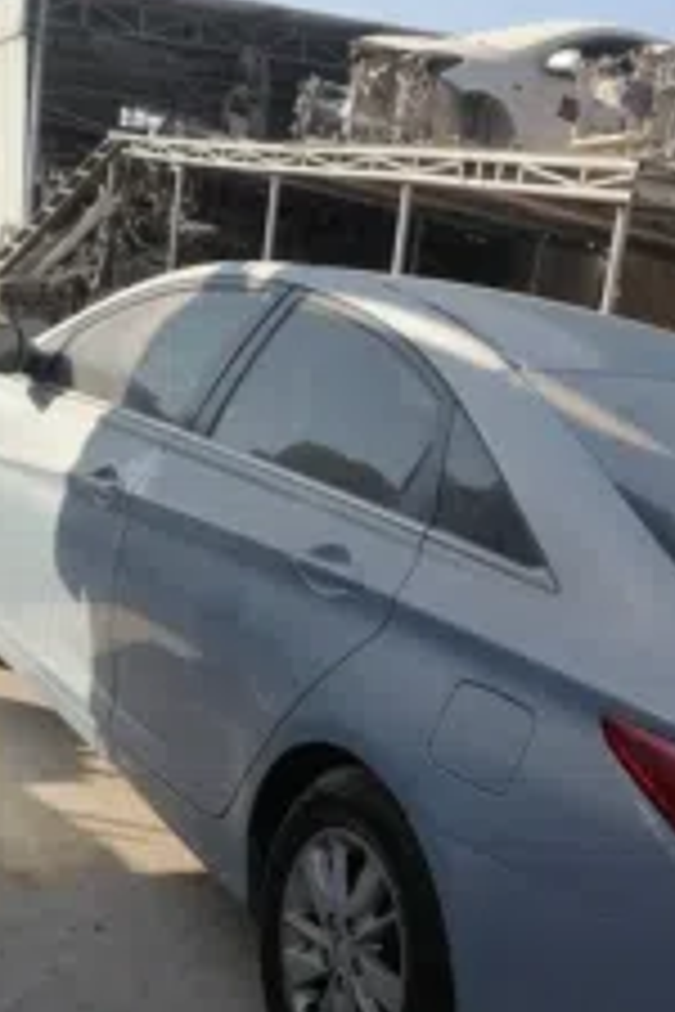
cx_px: 572
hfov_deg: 26.3
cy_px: 729
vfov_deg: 38.8
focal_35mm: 50
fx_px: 1406
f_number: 1.8
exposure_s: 1/861
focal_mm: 5.3
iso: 50
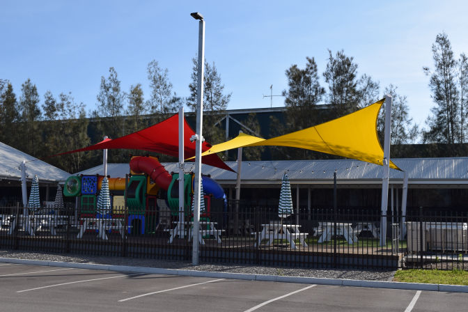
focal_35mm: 42
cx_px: 234
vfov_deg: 31.9
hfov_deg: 46.4
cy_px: 156
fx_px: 546
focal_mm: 28
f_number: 9
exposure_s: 1/200
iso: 100
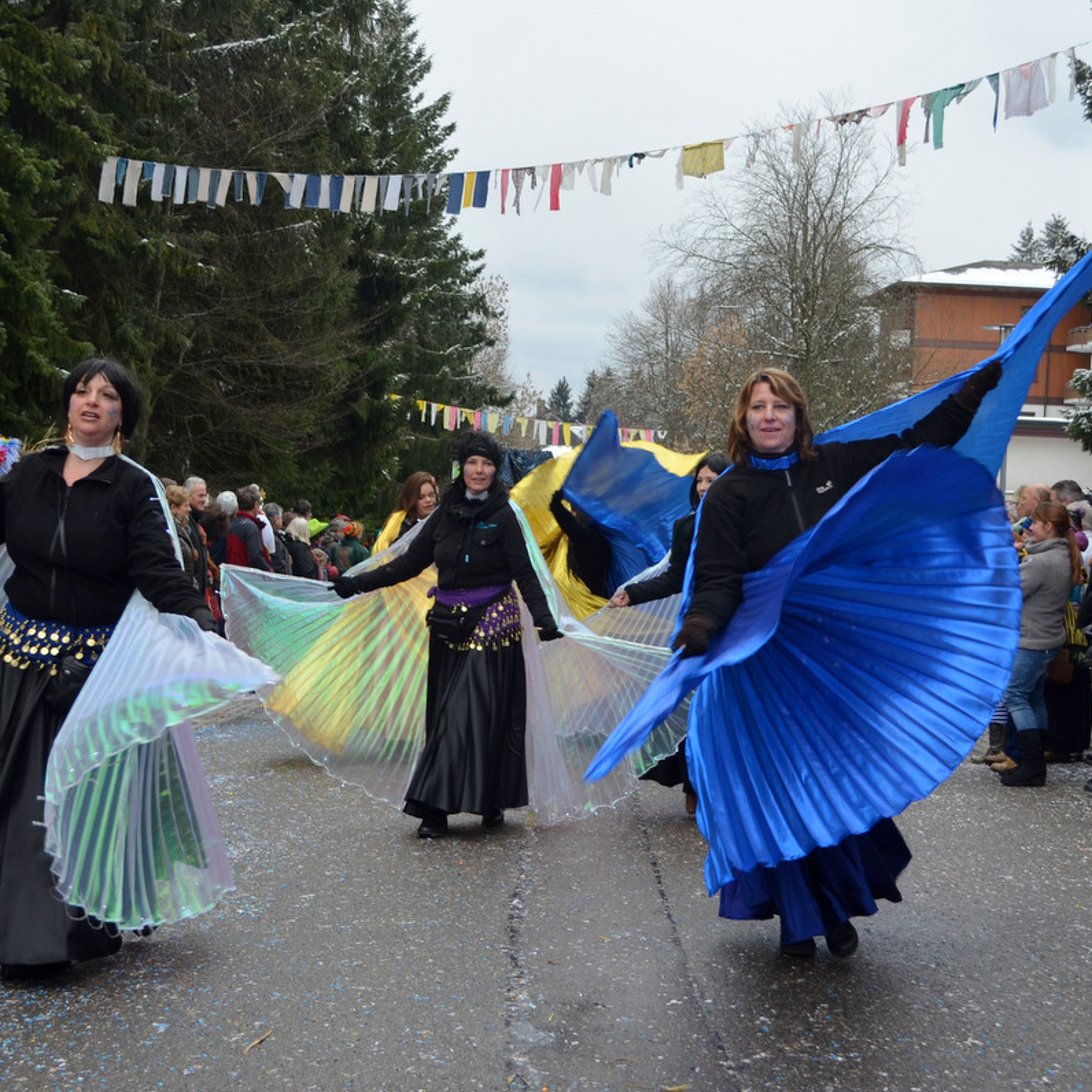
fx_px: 1785
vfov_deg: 34.0
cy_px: 549
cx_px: 480
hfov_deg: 34.0
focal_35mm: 50
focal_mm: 26
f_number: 5.6
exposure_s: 1/125
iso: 200
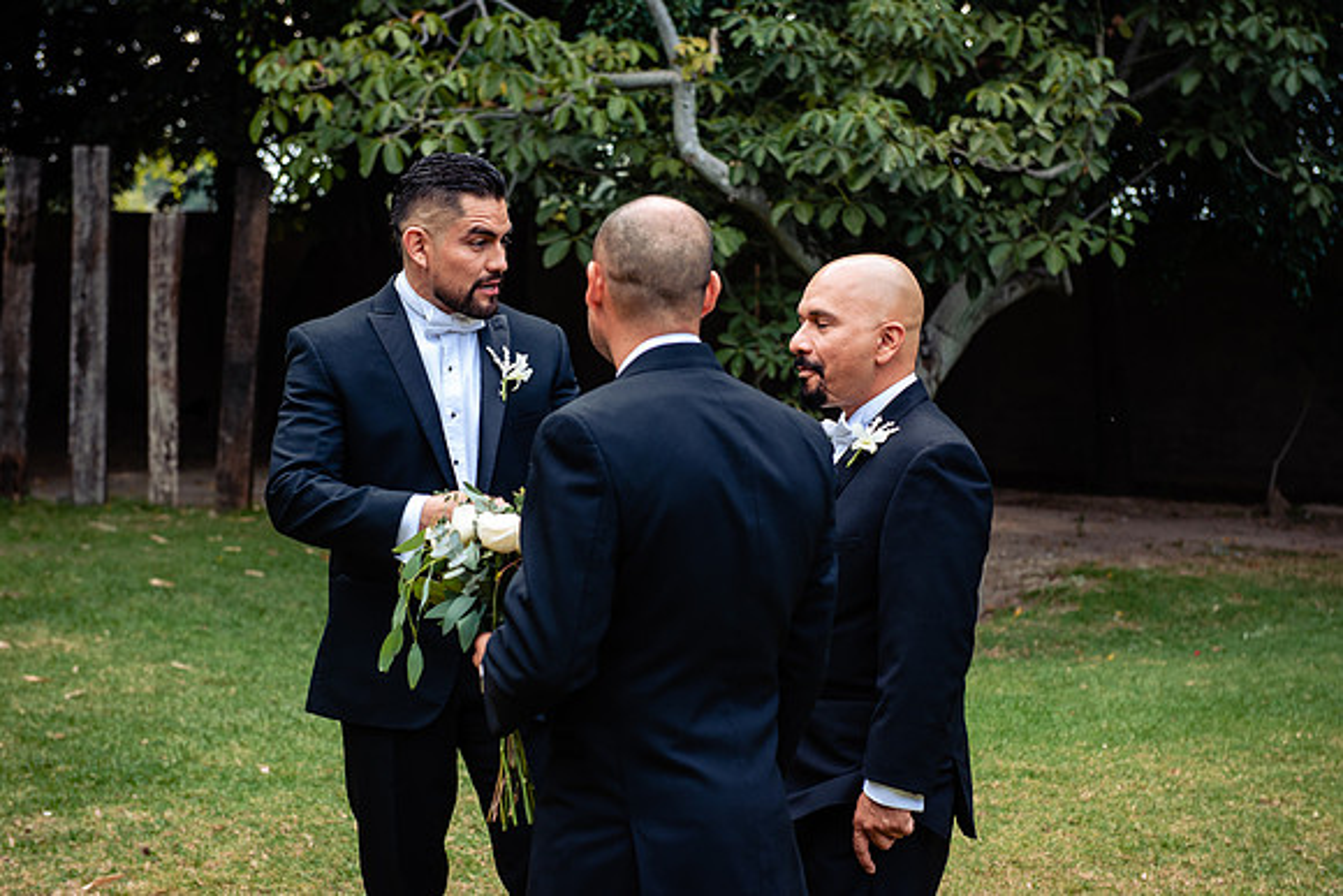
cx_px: 672
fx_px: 2612
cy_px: 448
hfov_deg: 28.8
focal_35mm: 70
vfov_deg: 19.5
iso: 250
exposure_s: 1/160
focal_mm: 70
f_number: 4.5
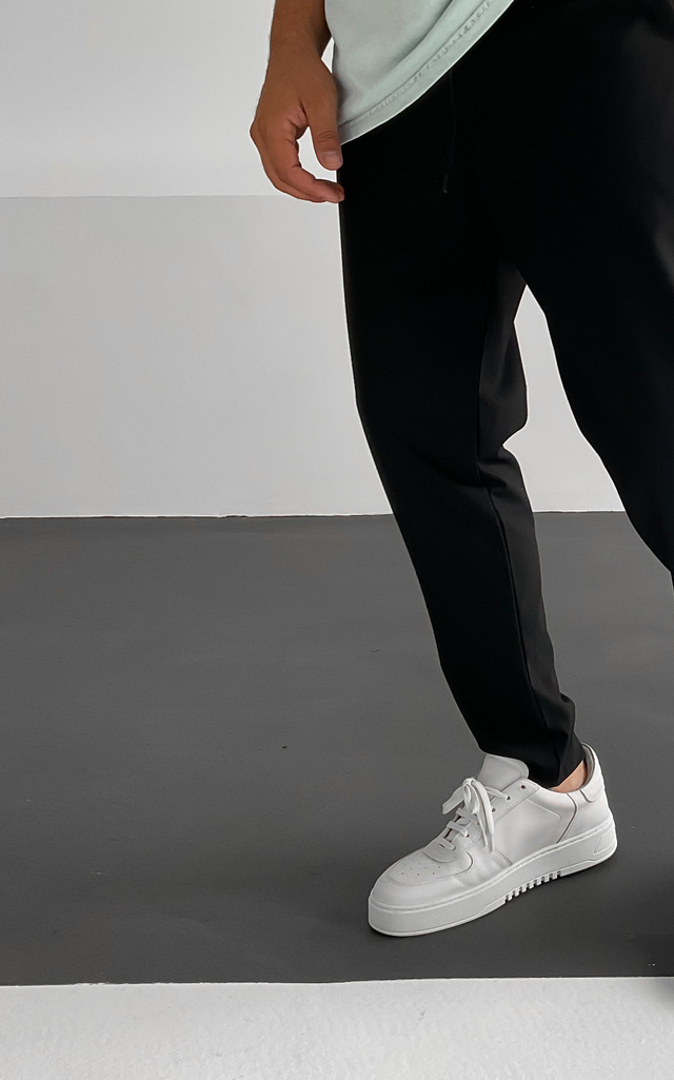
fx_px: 1412
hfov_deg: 25.8
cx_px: 630
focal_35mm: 48
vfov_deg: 41.6
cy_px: 413
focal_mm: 3
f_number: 1.8
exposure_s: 1/120
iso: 50
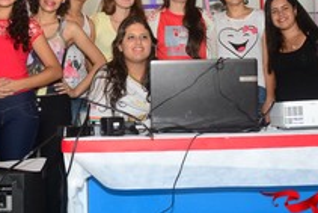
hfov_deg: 31.3
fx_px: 566
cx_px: 127
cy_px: 59
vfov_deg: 21.1
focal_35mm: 64
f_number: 5.6
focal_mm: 20
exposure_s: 1/80
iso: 800
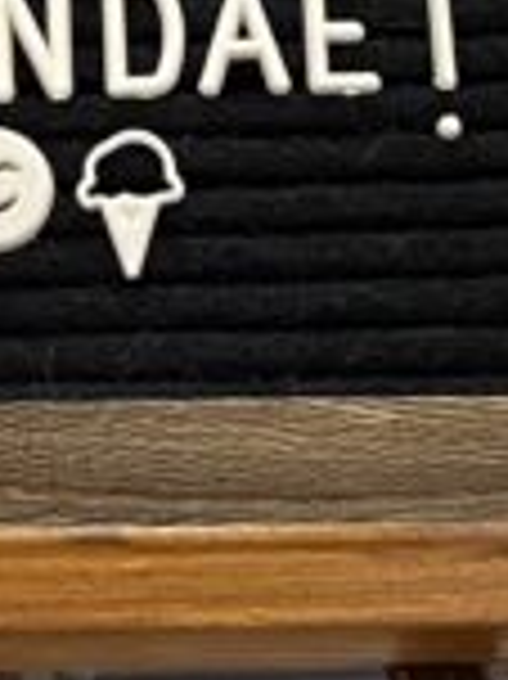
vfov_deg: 9.6
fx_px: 4056
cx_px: -76
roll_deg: -0.1
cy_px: 383
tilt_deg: -6.9
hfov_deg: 7.1
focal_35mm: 207
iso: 400
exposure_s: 1/60
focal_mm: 4.25
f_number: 1.8
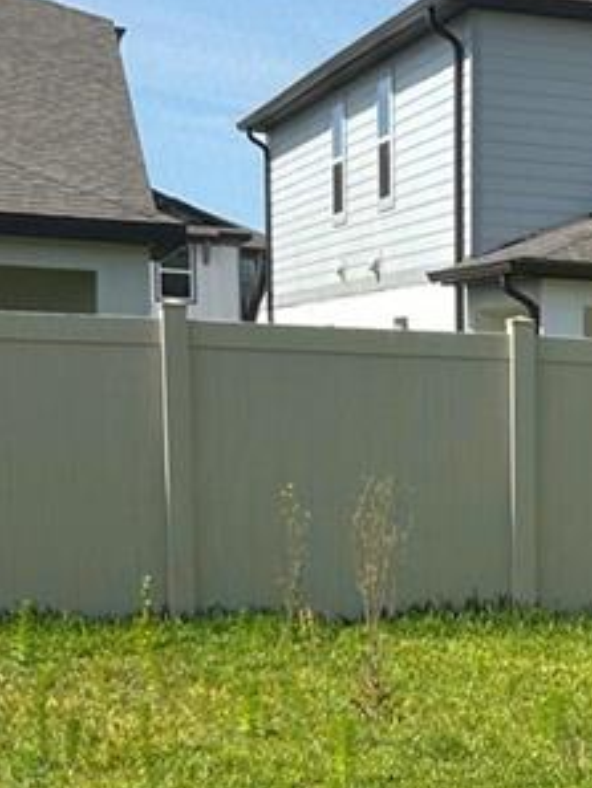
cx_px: 977
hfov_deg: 13.1
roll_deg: -3.7
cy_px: 886
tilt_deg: -10.7
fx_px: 2393
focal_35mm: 105
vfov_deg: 18.0
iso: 50
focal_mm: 5.7
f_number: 1.5
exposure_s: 1/2571
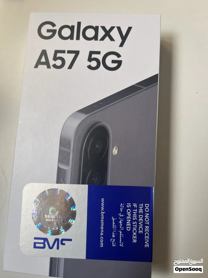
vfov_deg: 67.3
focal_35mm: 26
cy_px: 139
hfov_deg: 53.1
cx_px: 104
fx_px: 208
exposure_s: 1/121
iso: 40
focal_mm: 5.1
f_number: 1.6
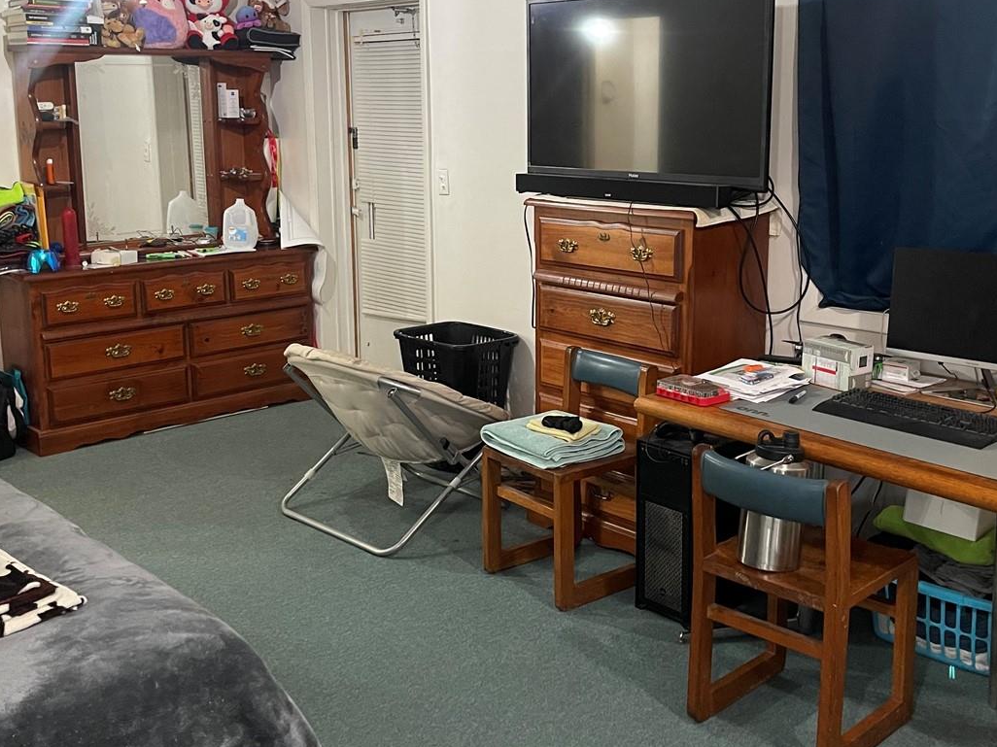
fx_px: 1123
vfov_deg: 36.6
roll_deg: +0.3
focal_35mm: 39
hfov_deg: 47.8
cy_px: 292
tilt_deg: -10.8
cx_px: 540
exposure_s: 1/40
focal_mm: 5.1
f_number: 1.6
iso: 400
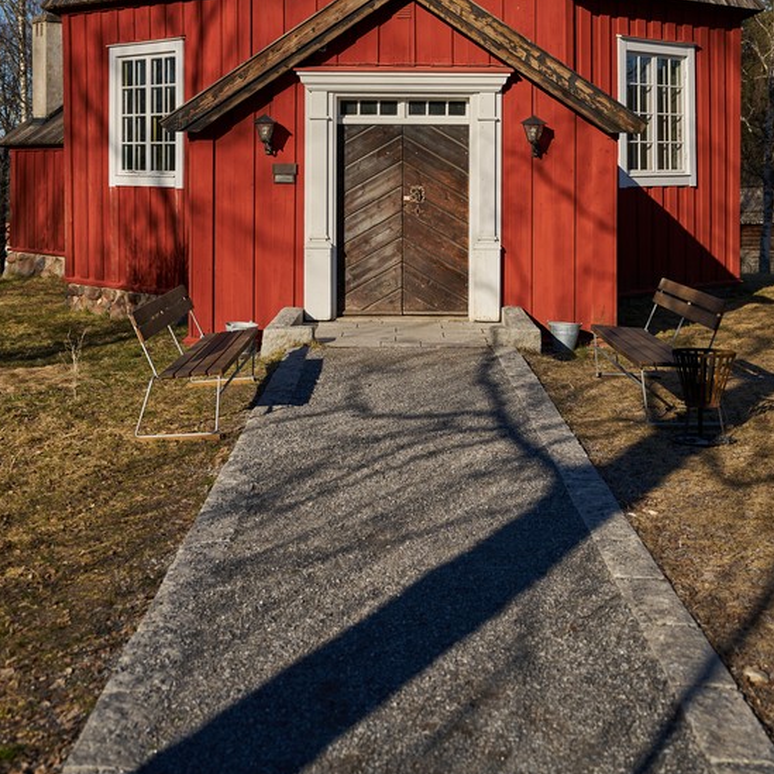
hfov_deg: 32.8
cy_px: 180
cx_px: 405
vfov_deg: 32.1
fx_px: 1315
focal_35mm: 52
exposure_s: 1/2000
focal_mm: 35
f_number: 2.8
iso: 50
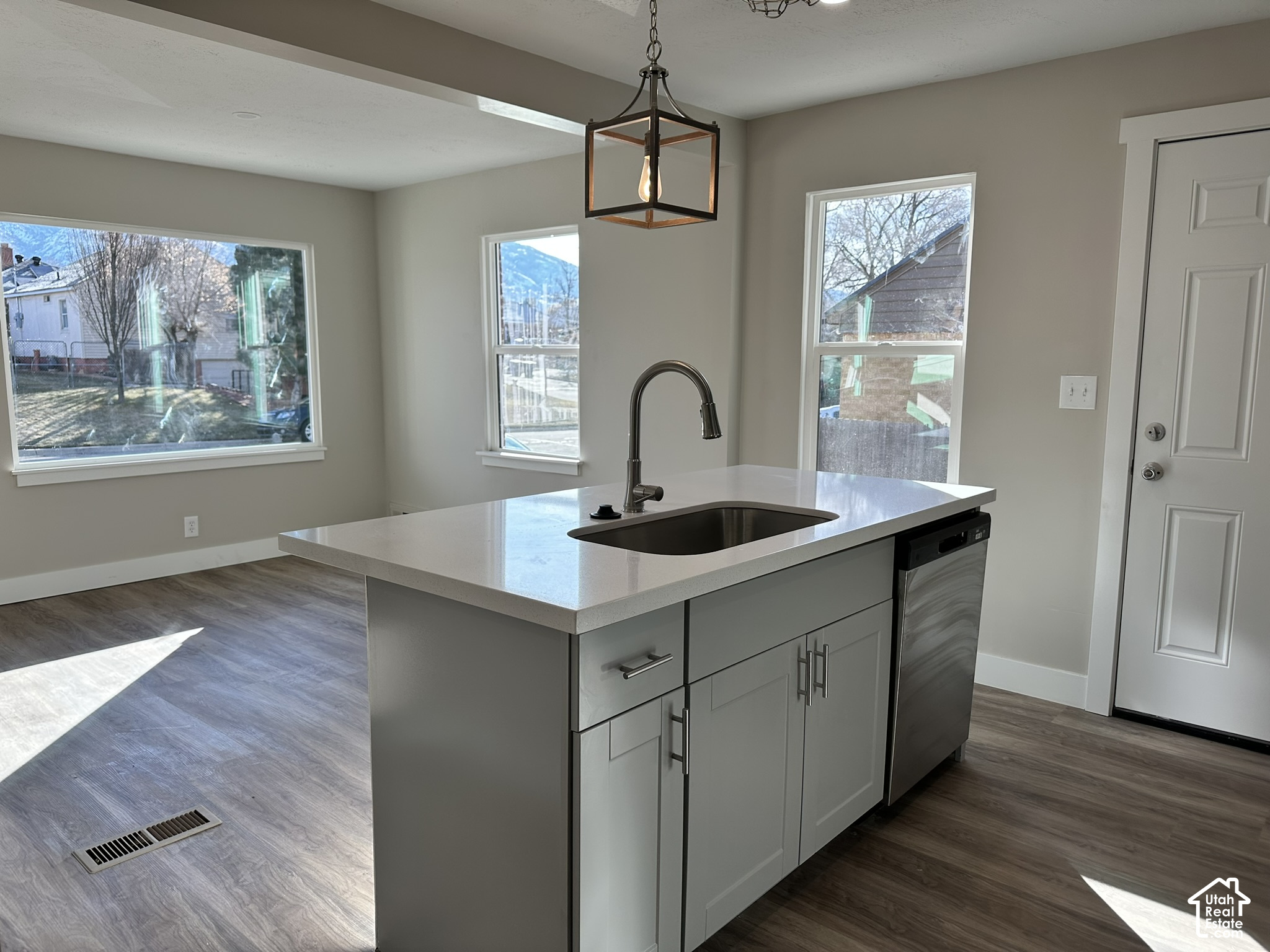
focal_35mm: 24
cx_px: 635
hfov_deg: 71.6
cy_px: 476
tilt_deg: -8.2
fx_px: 881
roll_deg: -0.1
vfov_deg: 56.8
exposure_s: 1/508
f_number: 1.78
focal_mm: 6.86
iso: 80
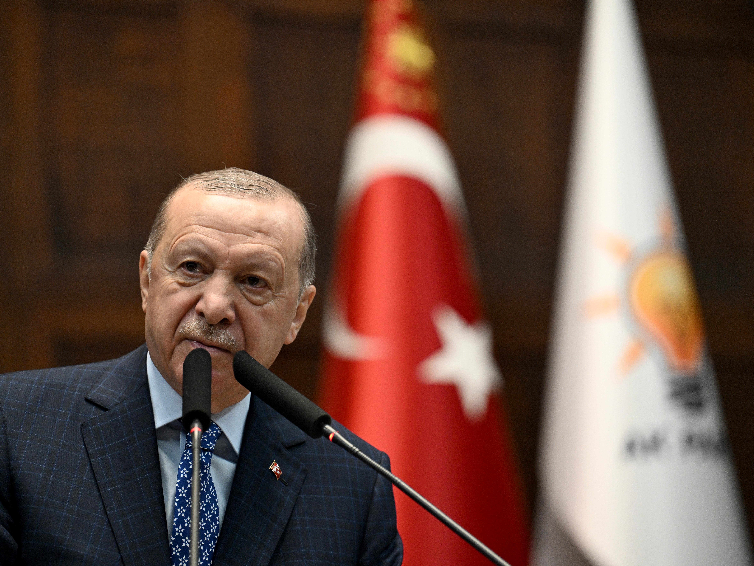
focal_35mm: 195
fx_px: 4248
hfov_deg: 10.1
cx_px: 330
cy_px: 283
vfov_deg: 7.6
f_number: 3.2
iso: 2500
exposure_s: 1/200
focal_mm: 180
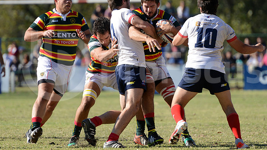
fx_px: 2117
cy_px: 67
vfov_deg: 4.1
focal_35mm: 299
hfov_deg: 7.2
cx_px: 141
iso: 400
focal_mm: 270
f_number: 4
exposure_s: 1/1250
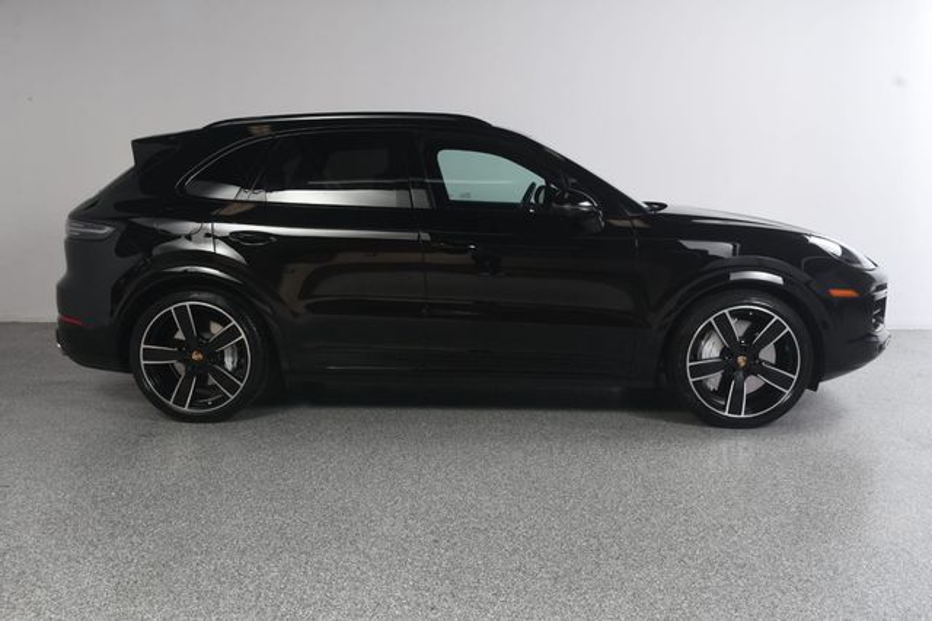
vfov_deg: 39.9
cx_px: 466
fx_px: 854
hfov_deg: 57.2
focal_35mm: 33
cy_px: 310
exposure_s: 1/160
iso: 100
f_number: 9
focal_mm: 22
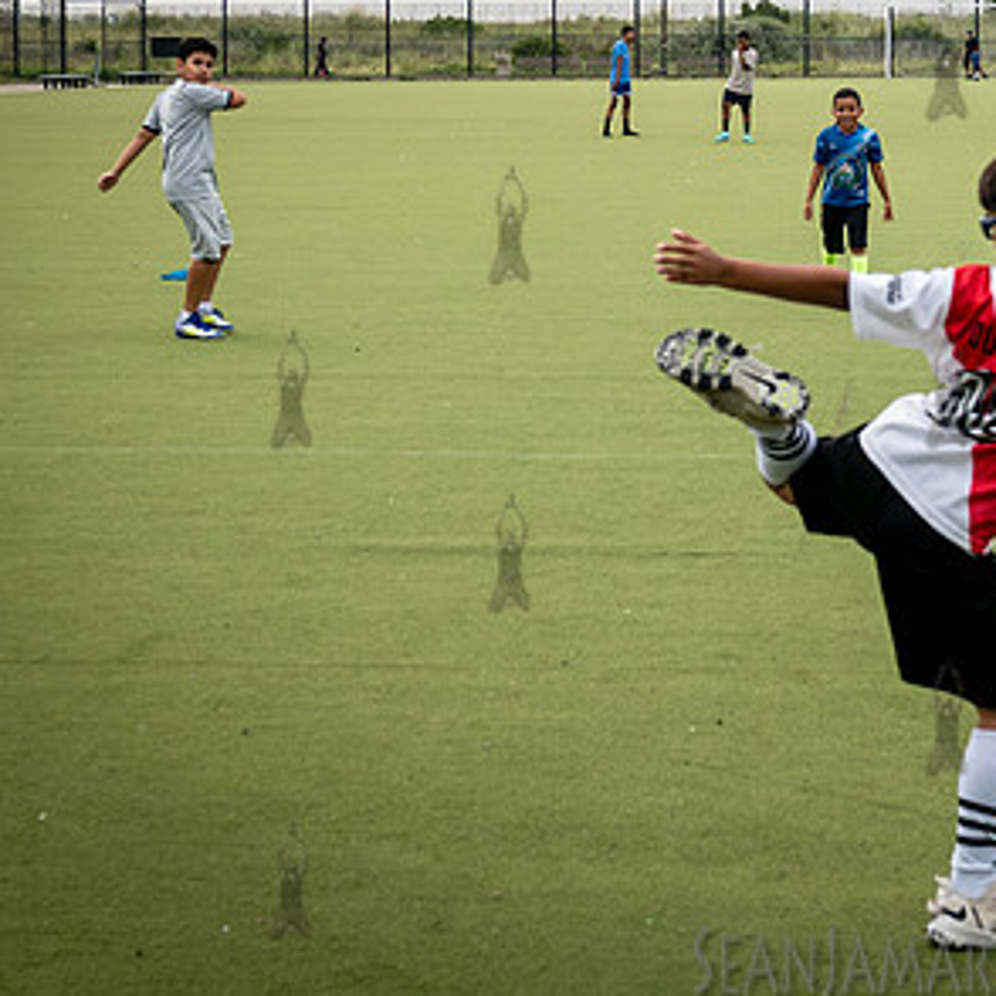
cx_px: 606
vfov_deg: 18.0
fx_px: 3125
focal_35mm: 96
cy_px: 234
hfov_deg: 18.1
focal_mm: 36
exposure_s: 1/2500
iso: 250
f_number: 4
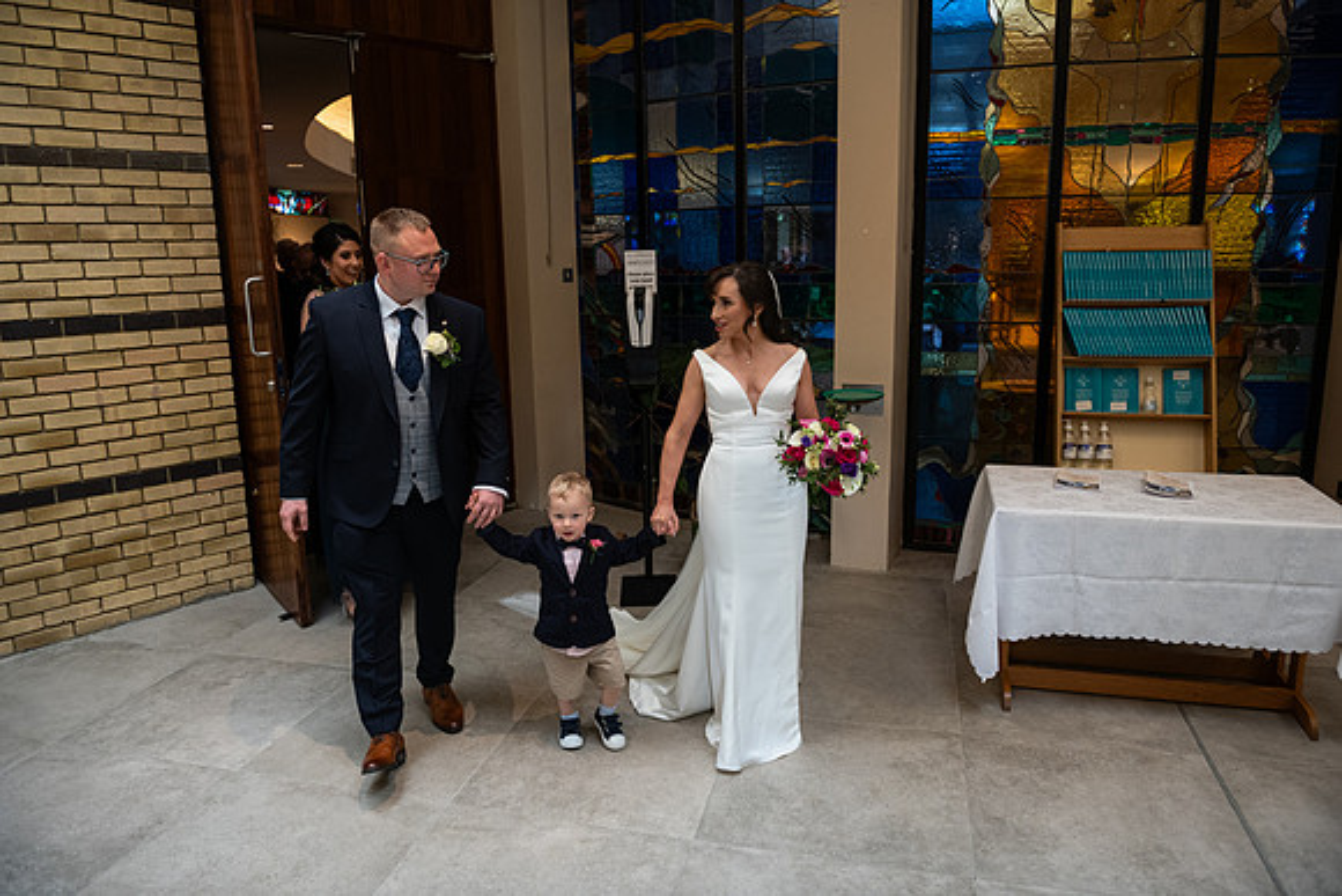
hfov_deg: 73.7
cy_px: 448
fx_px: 895
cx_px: 671
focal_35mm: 24
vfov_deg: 53.2
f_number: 3.5
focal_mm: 24
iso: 800
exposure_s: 1/160
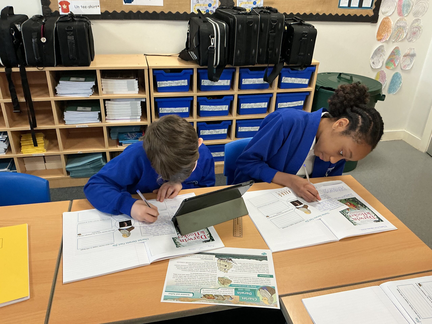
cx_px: 216
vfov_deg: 48.2
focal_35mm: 29
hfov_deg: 61.7
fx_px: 362
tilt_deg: -28.7
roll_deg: -0.6
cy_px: 162
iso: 100
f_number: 1.8
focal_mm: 3
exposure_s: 1/60
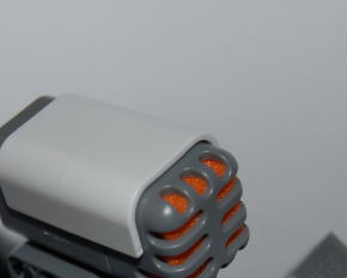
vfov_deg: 13.0
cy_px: 234
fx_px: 1212
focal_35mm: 118
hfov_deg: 16.3
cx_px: 124
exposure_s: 1/60
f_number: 5
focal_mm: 38
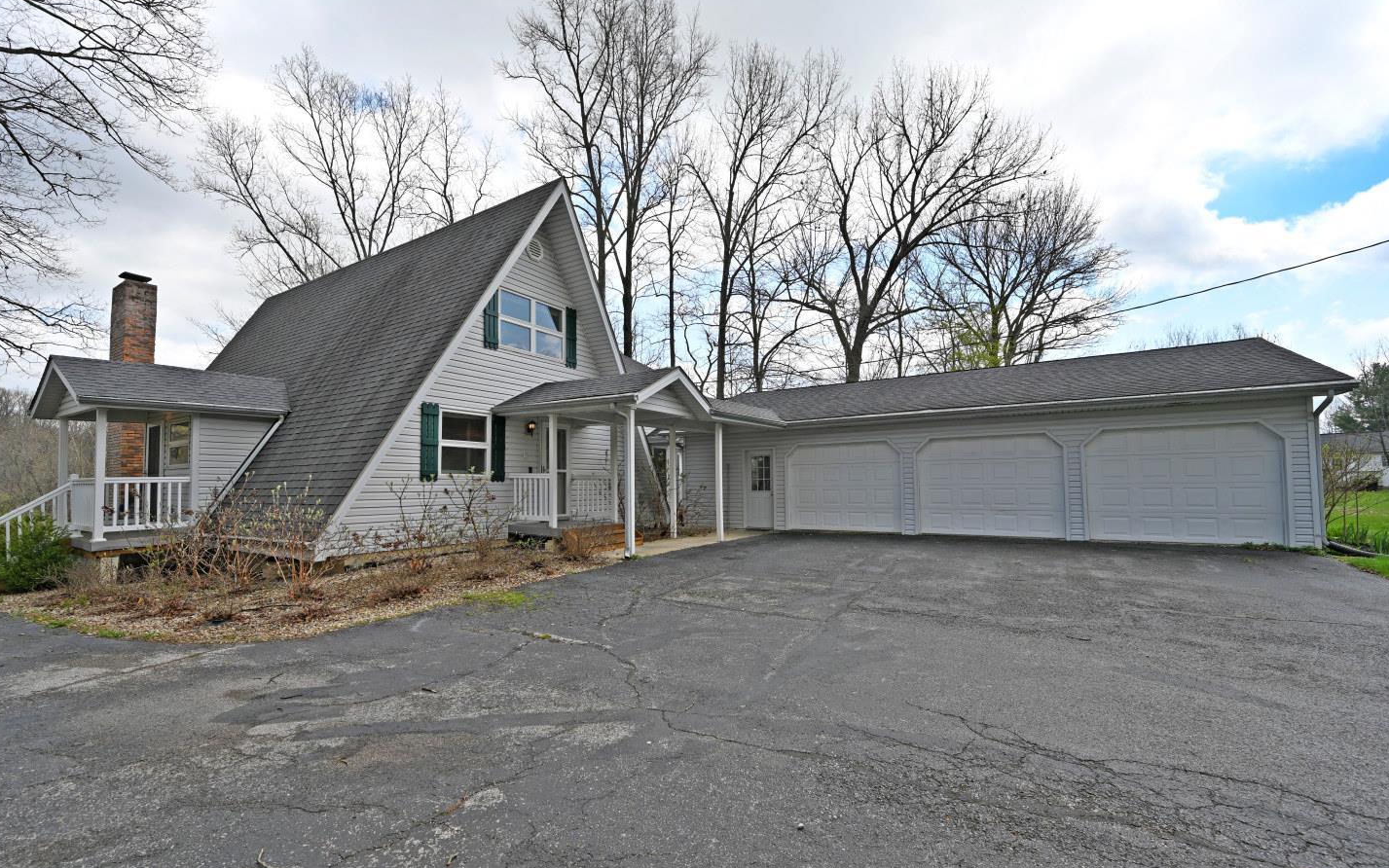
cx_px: 674
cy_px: 461
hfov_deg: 101.4
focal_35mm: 15
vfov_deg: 74.7
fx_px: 568
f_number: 7.1
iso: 100
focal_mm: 14
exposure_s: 1/320
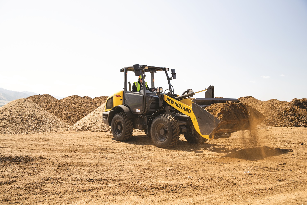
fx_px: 281
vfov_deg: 40.0
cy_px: 102
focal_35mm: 33
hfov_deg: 57.2
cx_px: 154
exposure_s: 1/320
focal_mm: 33
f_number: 4.5
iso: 200
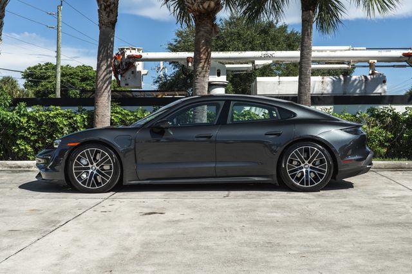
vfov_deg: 25.7
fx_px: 599
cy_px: 118
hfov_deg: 37.9
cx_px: 213
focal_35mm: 52
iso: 100
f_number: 8
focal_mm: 42
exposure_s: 1/100
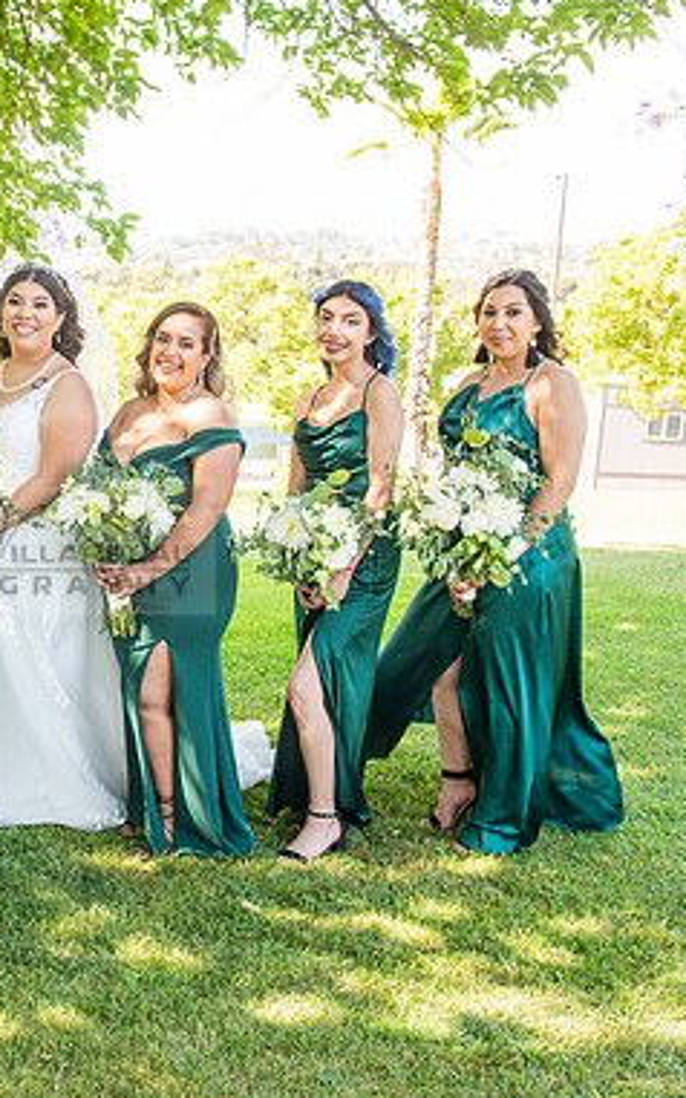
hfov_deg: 26.7
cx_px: -29
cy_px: 546
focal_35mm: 45
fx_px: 1347
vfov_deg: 44.4
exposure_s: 1/200
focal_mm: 29
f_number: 6.3
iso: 500
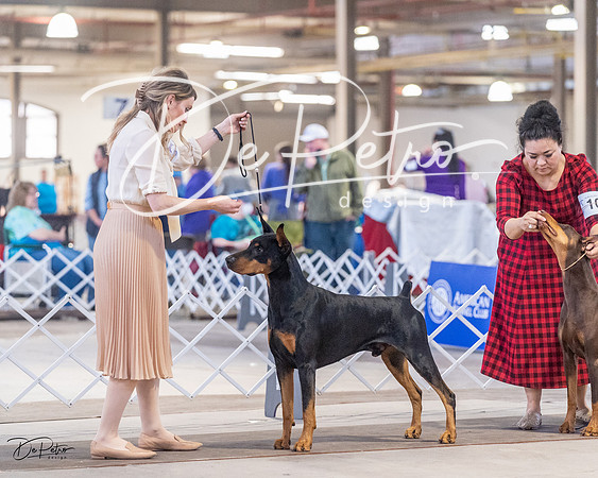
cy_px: 239
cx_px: 299
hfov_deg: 11.9
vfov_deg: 9.5
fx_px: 2869
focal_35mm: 162
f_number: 3.5
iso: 6400
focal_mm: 144
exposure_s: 1/320
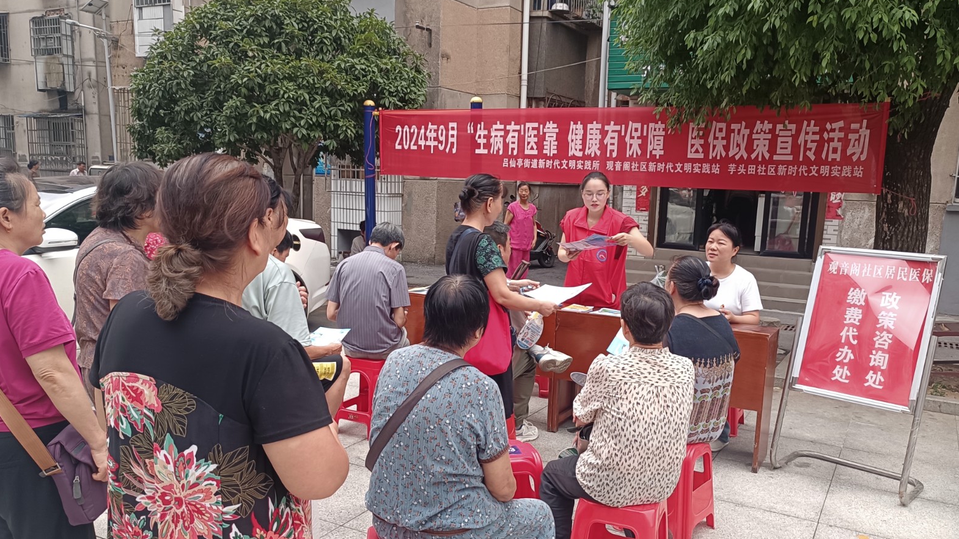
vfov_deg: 38.8
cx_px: 487
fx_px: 763
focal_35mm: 30
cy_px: 320
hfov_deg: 64.3
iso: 141
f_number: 1.9
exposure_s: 1/100
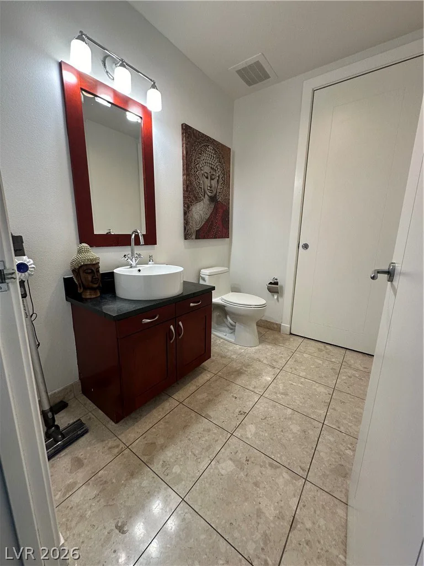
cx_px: 212
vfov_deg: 102.1
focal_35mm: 14
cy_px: 283
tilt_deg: -11.2
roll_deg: -1.1
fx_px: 229
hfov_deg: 85.7
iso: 125
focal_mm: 2.22
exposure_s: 1/120
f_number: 2.2
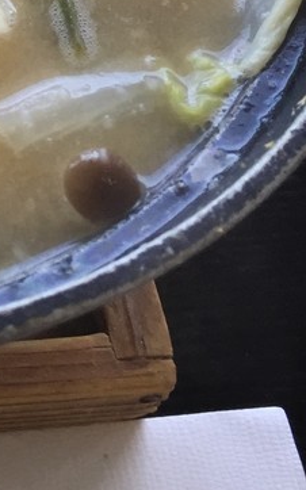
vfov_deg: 18.7
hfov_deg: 11.6
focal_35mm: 102
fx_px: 1362
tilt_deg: -52.0
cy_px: -181
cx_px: -297
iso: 50
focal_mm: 4.15
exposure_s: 1/120
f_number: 2.2
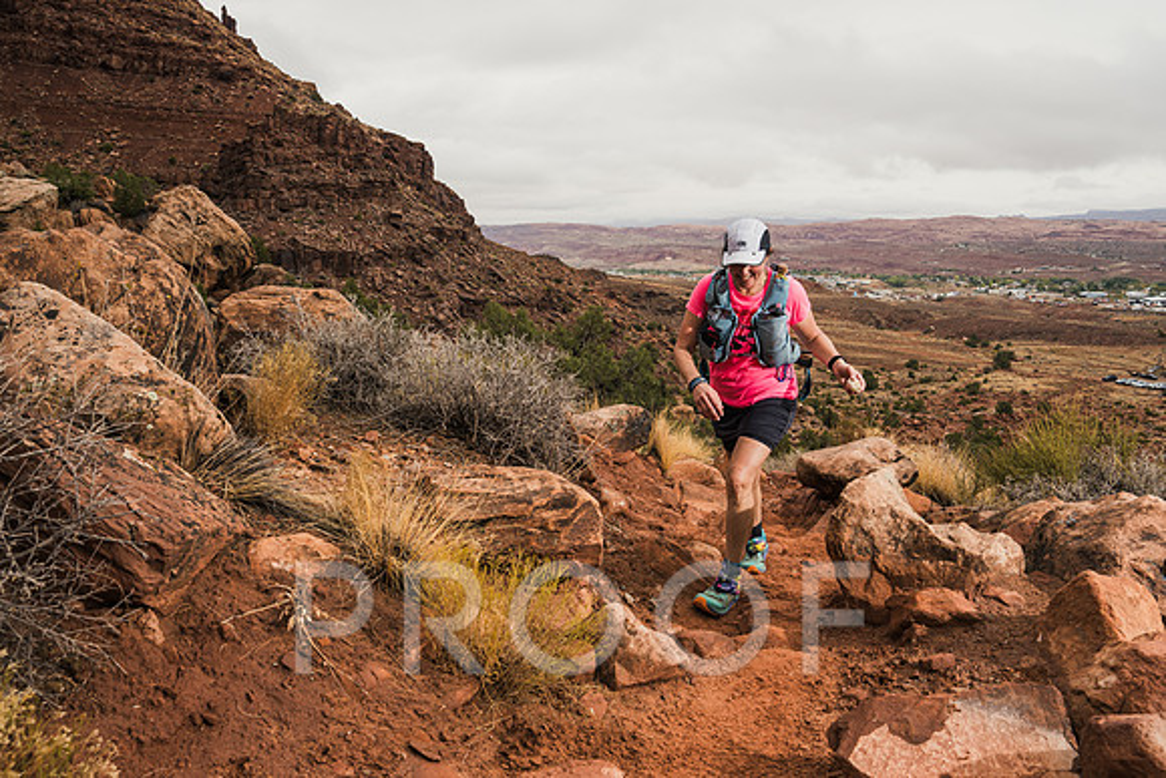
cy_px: 389
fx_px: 796
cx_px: 583
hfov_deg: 72.4
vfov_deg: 52.1
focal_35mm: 25
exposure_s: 1/320
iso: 200
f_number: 6.3
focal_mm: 24
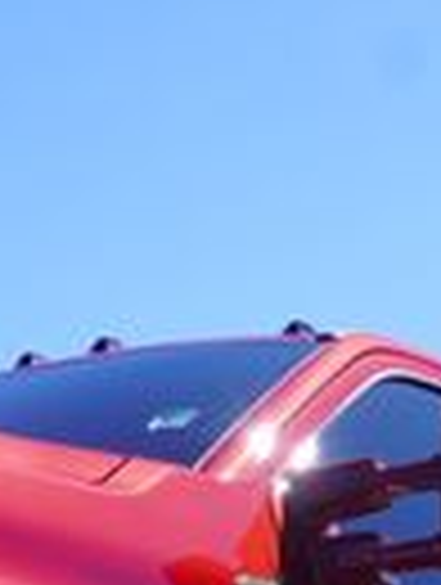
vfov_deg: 11.5
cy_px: 918
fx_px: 2766
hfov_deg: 9.1
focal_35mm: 163
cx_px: 32
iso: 100
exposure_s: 1/125
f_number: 9
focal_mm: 23
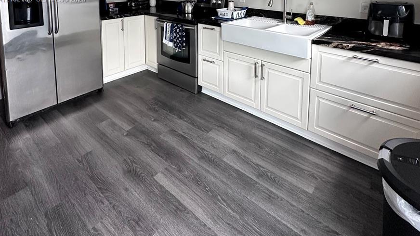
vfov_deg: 45.3
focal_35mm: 21
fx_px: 234
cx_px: 213
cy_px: 0
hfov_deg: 83.9
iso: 250
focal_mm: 2.22
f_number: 2.2
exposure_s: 1/120
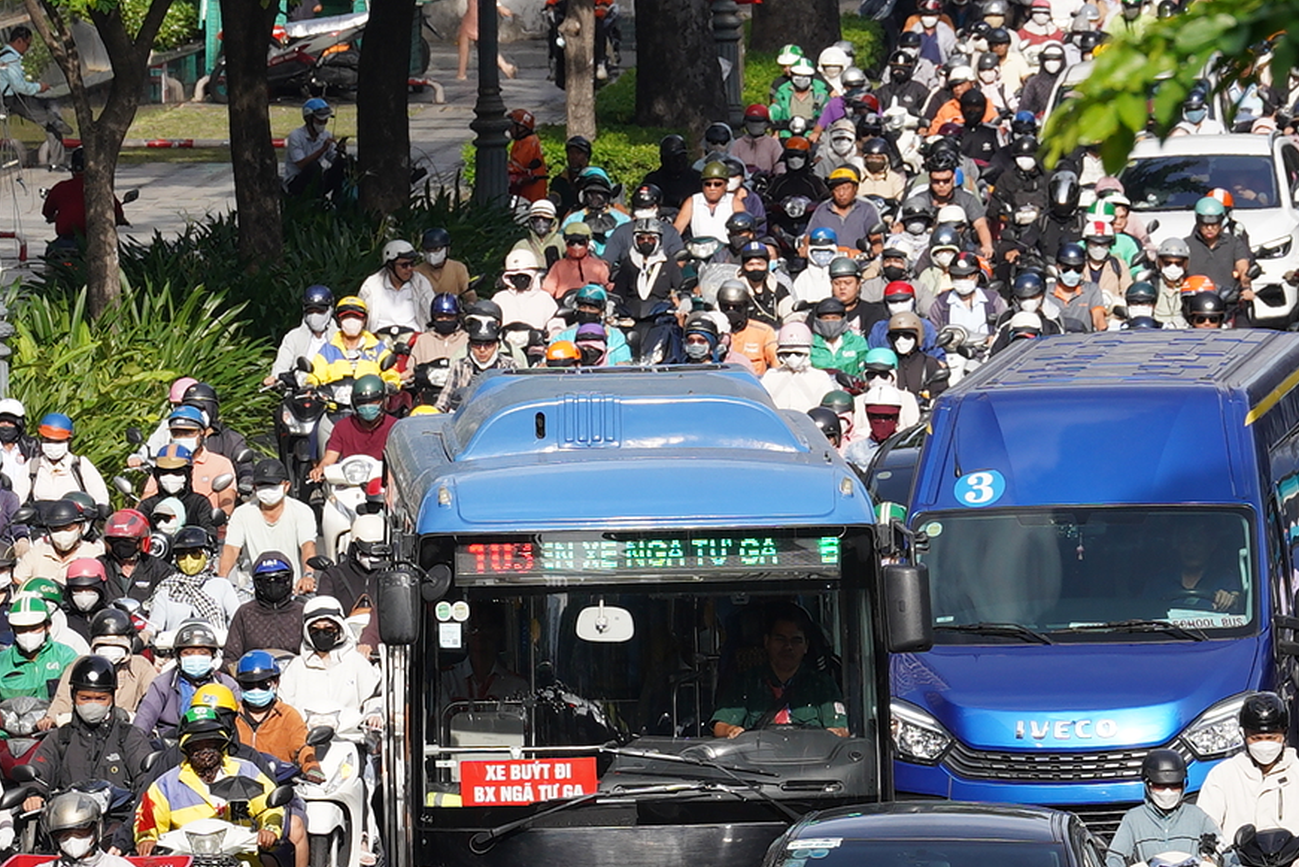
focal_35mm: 565
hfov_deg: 3.6
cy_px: 933
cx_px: 790
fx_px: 20389
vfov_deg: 2.4
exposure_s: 1/320
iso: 125
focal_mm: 167
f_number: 7.1
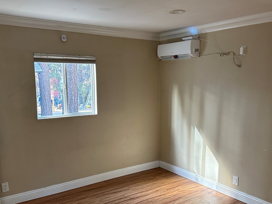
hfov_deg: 53.9
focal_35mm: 34
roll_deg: -0.2
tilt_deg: -8.6
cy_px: 122
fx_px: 267
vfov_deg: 41.6
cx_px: 144
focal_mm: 6.86
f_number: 1.78
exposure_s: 1/62
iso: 250
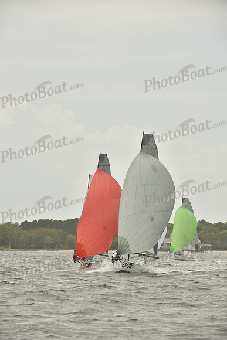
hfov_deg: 6.9
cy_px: 170
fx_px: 1890
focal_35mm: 200
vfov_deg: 10.3
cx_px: 114
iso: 320
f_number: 7.1
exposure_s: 1/1250
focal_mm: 200
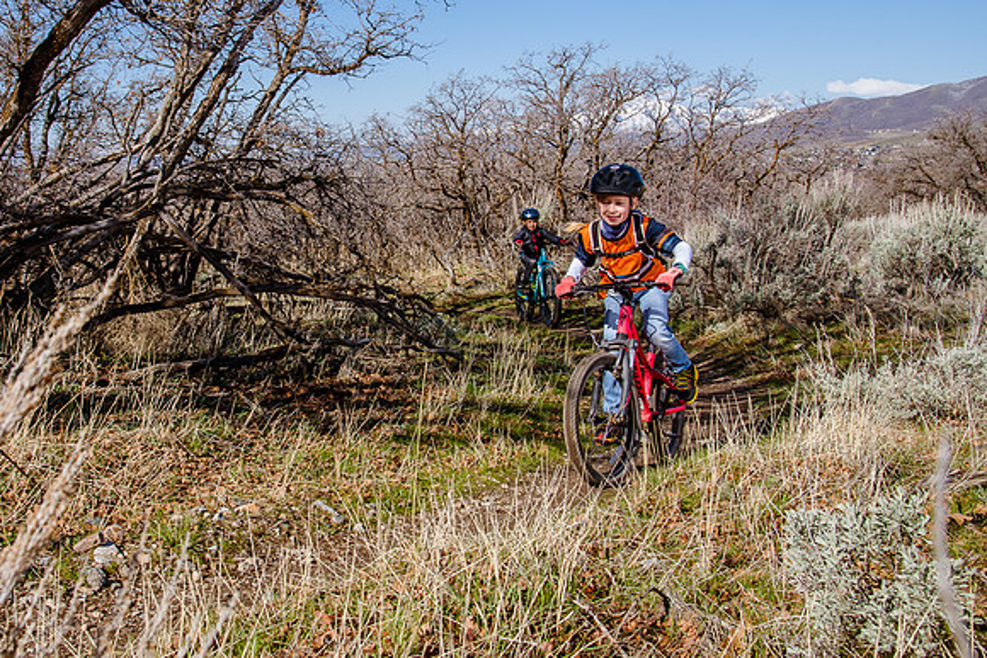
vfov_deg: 28.2
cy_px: 266
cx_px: 315
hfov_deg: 40.8
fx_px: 1306
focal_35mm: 48
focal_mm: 35
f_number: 10
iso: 200
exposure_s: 1/250
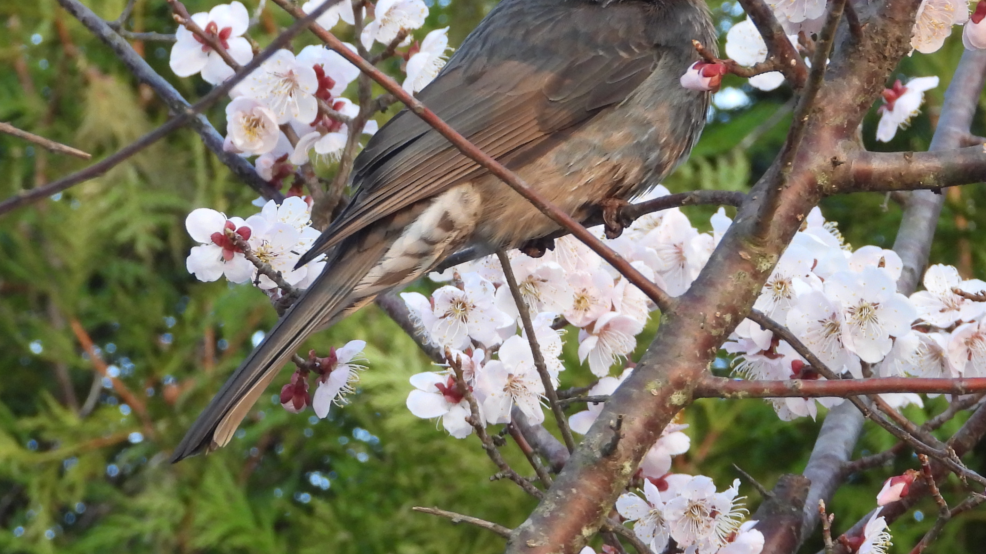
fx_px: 18510
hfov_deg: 3.1
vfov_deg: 1.7
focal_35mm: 708
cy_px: 201
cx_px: 515
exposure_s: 1/160
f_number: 5
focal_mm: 71.9
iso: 400
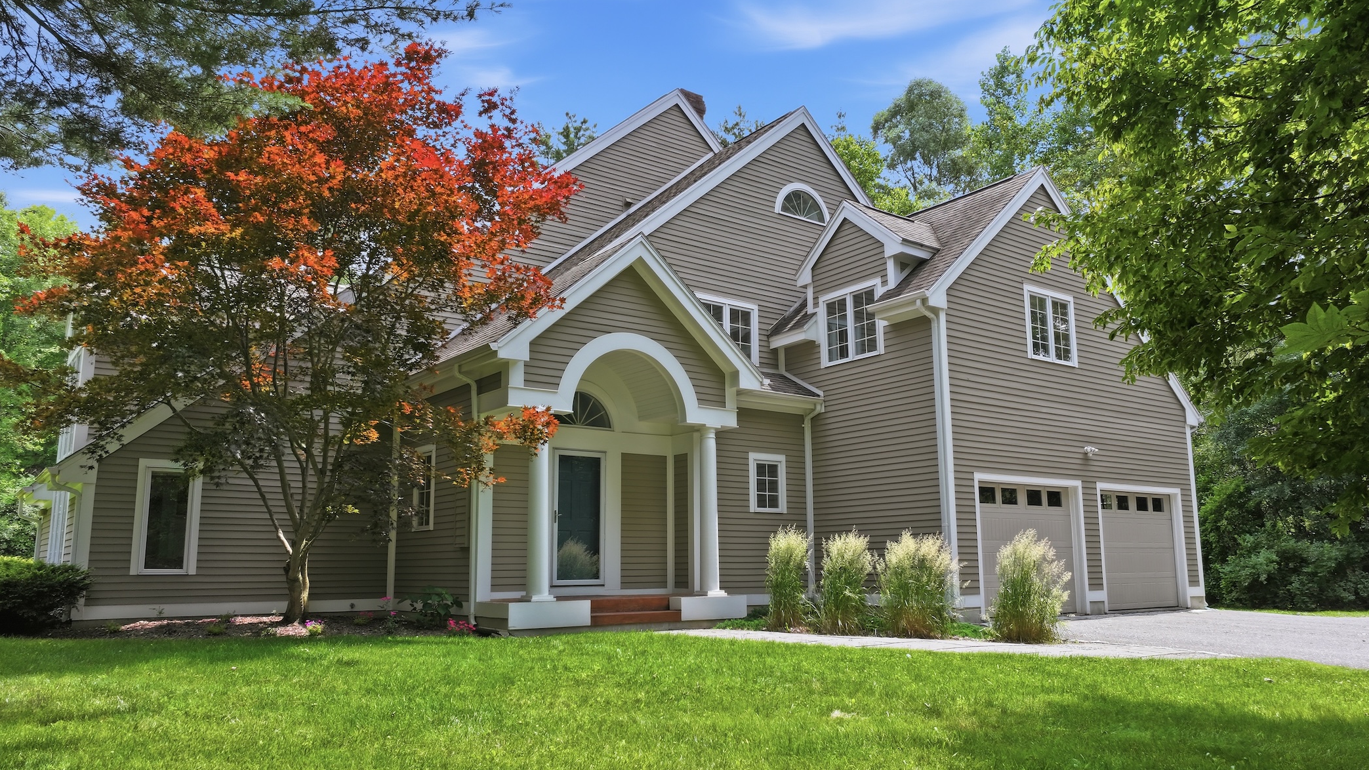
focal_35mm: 27
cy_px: 407
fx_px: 980
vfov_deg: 42.9
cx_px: 685
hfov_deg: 69.9
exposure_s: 1/120
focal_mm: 12.3
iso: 100
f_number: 7.1
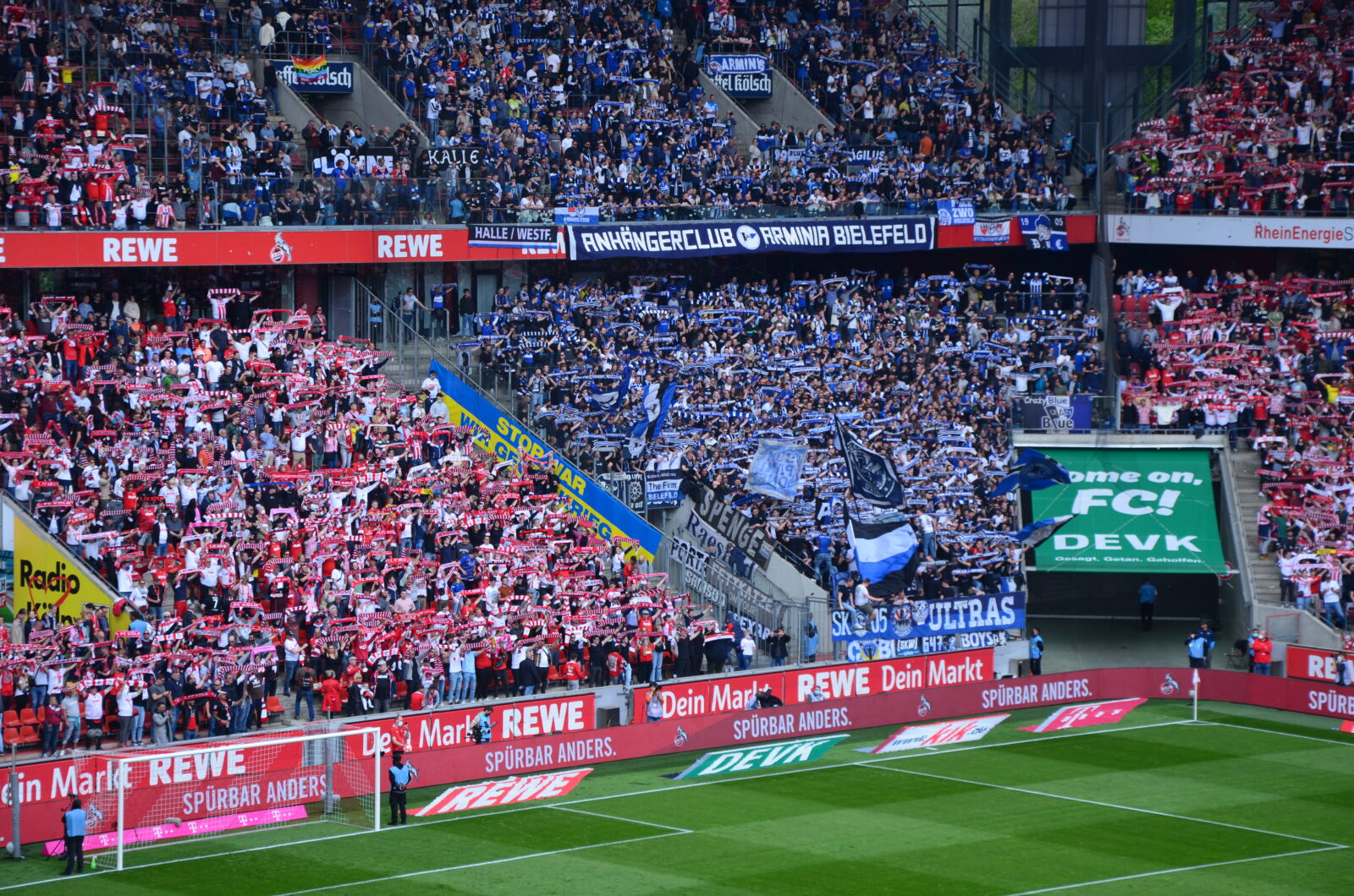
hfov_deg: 18.2
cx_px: 677
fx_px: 4223
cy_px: 448
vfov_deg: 12.1
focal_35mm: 112
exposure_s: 1/500
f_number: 5.6
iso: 360
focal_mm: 75
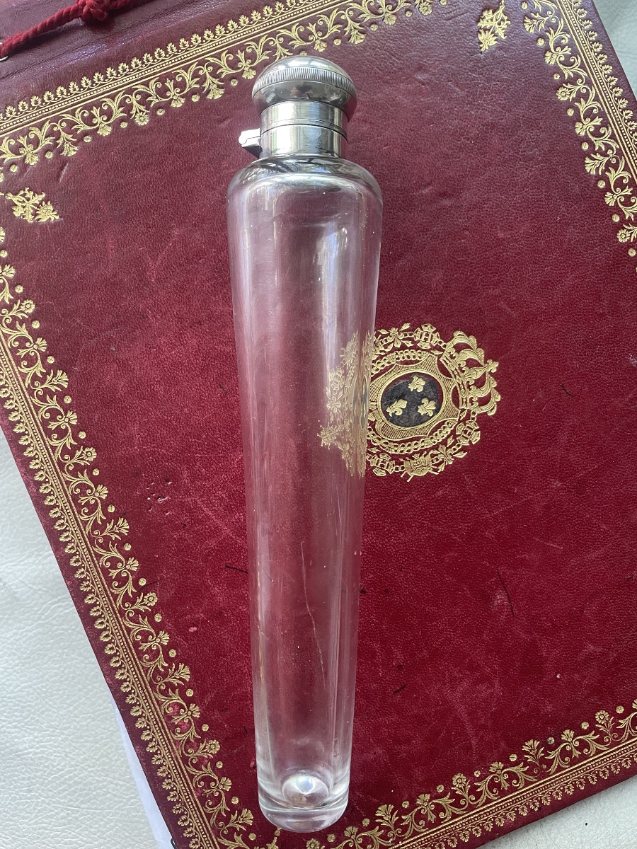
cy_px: 424
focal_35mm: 26
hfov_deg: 53.1
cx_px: 318
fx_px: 638
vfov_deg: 67.3
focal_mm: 4.2
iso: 160
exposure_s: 1/60
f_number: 1.6
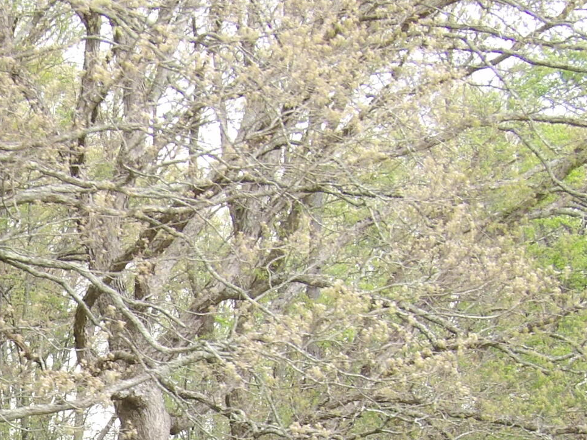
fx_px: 2798
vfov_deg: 8.8
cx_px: -107
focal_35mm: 165
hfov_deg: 11.7
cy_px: 603
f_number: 5.5
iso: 128
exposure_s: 1/60
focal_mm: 9.5
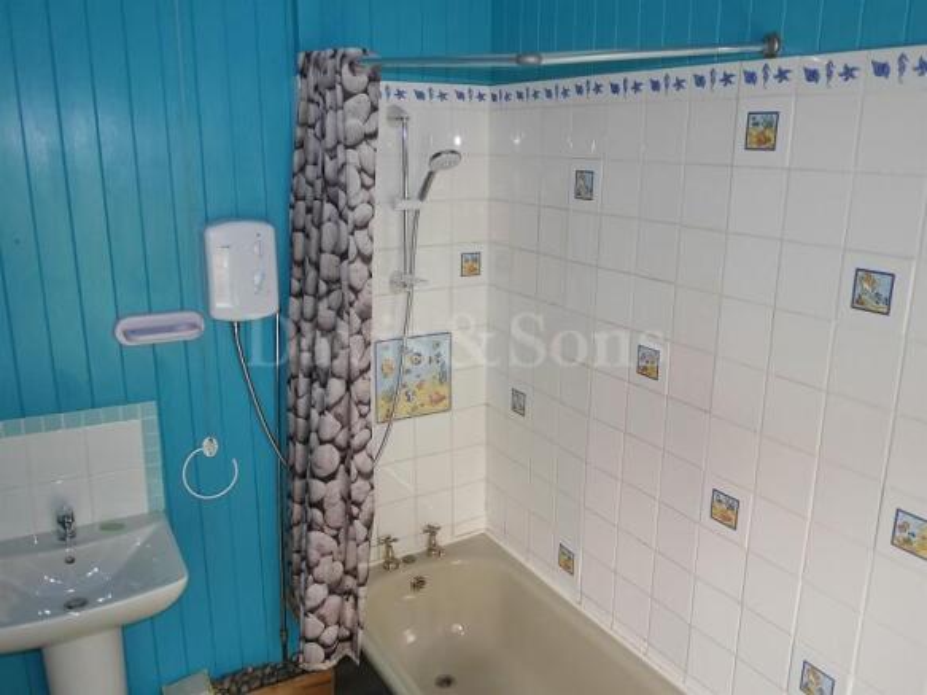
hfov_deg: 63.5
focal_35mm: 28
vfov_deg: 49.7
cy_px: 348
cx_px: 464
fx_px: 750
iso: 800
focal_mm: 14
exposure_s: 1/60
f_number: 2.5
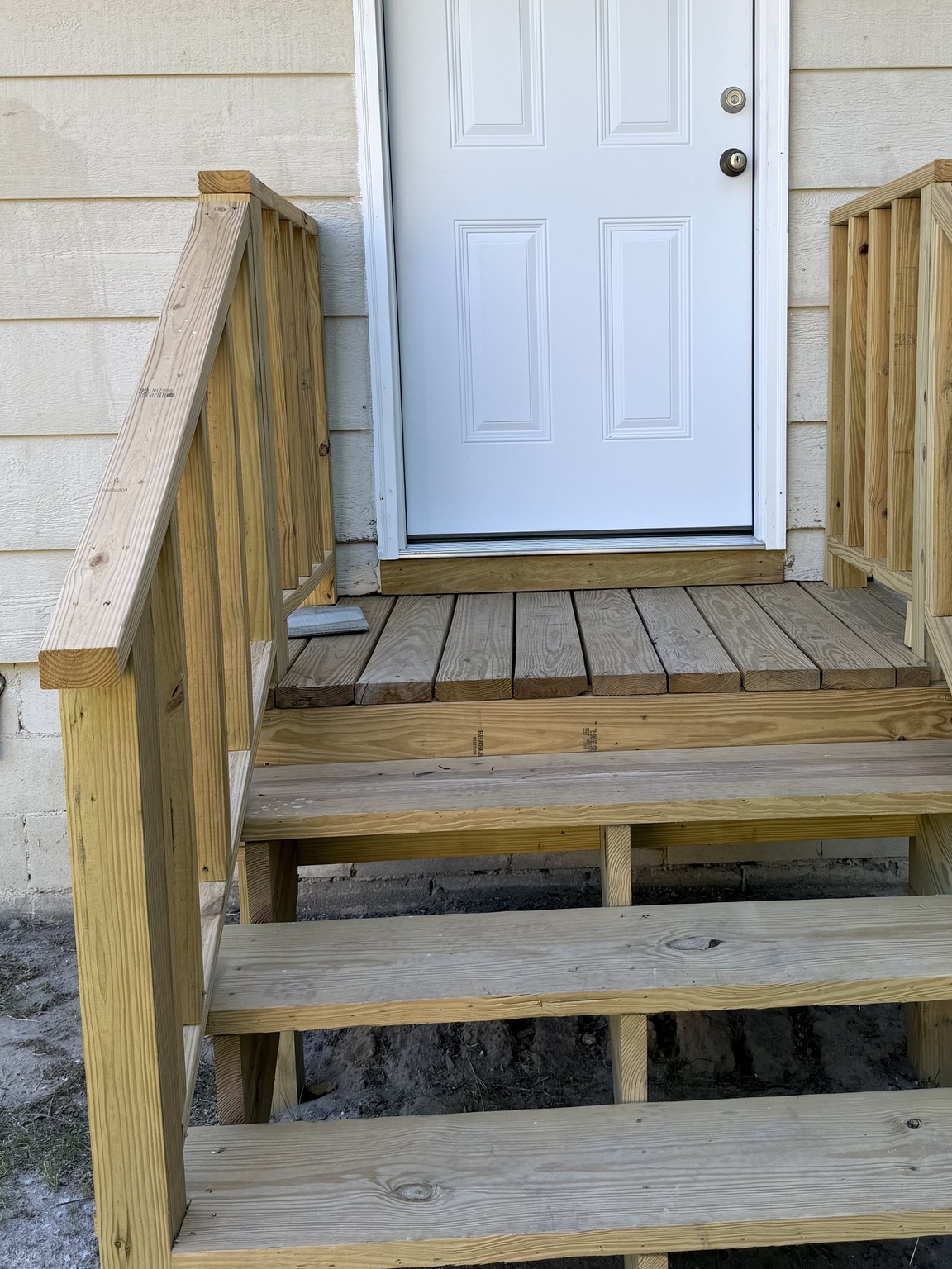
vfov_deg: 51.2
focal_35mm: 36
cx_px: 590
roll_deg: +0.5
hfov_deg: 39.4
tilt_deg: -8.4
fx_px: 1320
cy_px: 547
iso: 80
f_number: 1.78
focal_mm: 6.76
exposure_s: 1/453
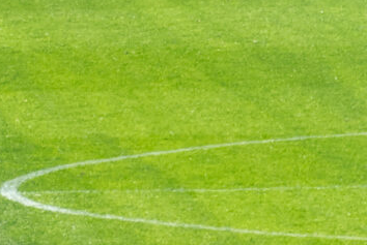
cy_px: -178
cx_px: 690
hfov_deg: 1.3
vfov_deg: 0.8
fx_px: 16637
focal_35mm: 1630
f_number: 8
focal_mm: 132.2
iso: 200
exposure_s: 1/250
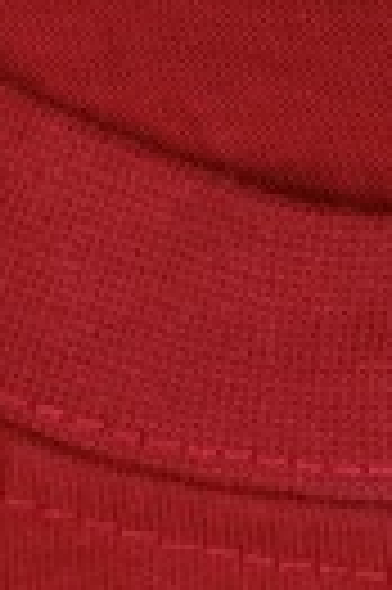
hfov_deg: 5.6
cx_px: 496
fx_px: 3996
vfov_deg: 8.1
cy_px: -563
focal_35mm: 244
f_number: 1.78
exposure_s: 1/100
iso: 64
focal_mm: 6.76
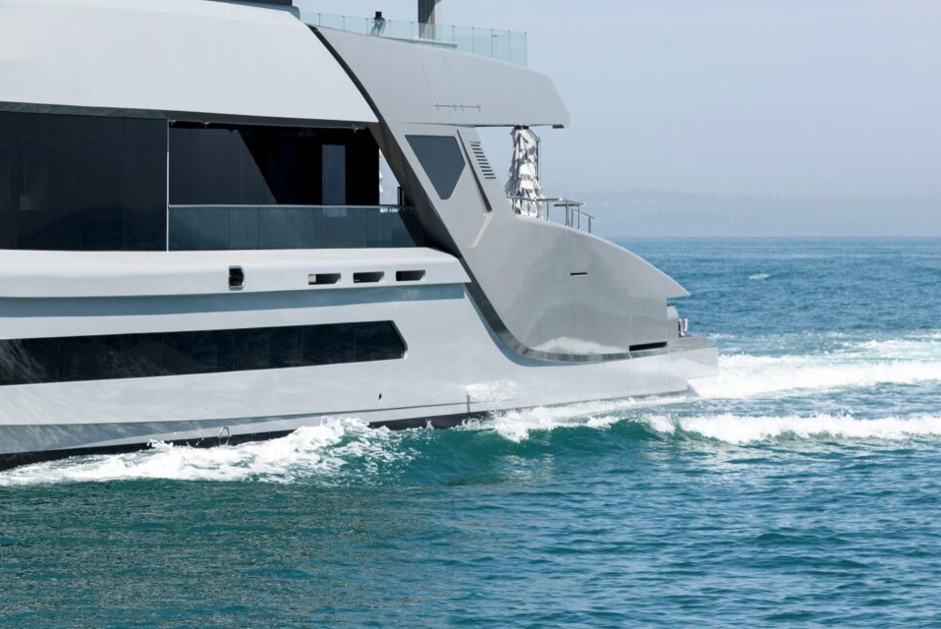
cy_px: -30
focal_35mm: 187
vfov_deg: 7.3
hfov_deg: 10.8
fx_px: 4891
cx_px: -223
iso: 200
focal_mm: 70
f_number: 7.1
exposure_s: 1/1000
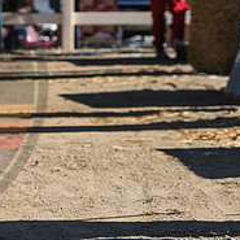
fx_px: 2134
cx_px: -104
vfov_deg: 6.4
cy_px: 85
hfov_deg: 6.4
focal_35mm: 272
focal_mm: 68
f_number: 4
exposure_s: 1/2000
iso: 200
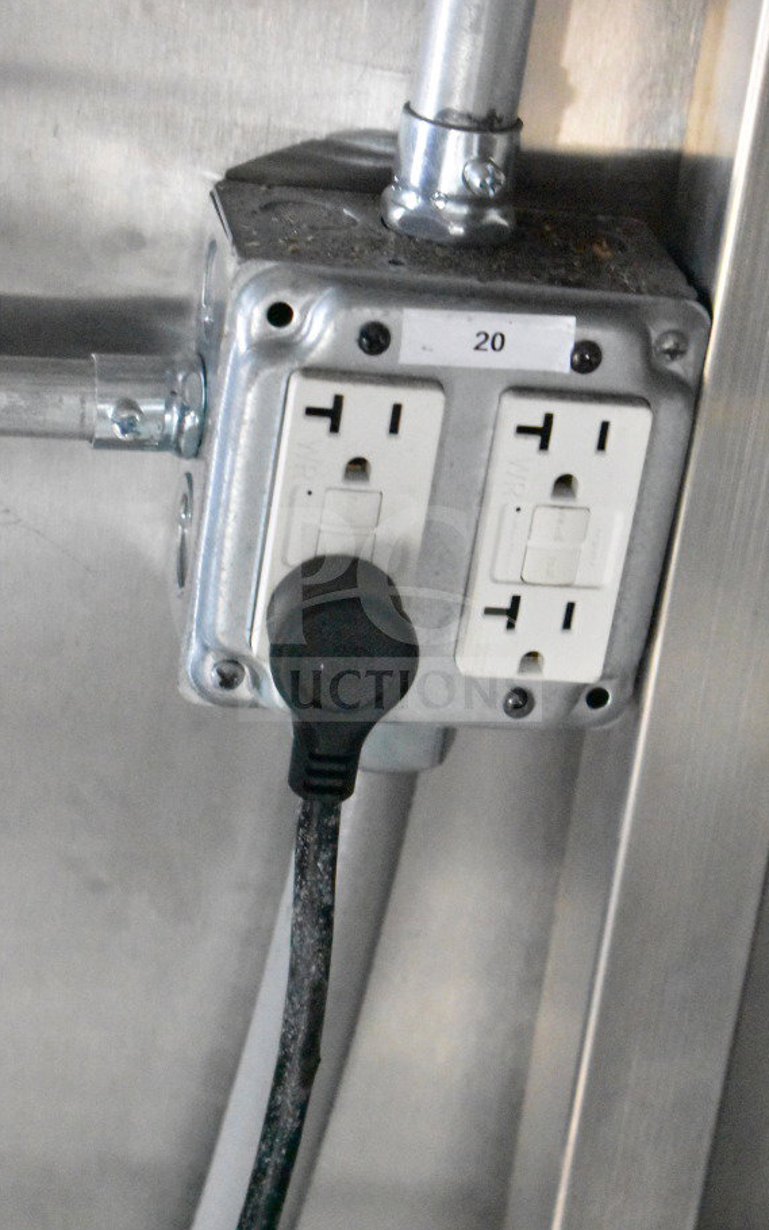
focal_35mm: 85
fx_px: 2833
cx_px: 389
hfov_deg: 15.5
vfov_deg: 24.5
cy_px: 614
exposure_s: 1/25
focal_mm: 55
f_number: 5.6
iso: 25600
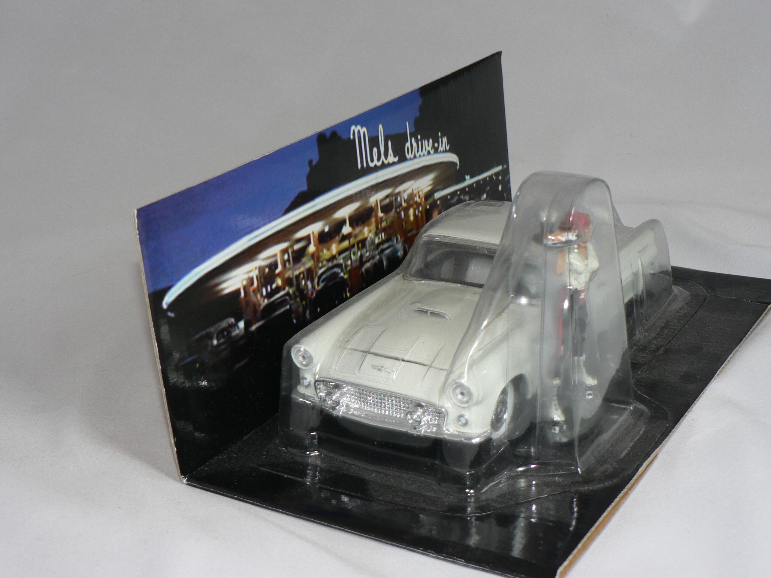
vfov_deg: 24.8
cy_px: 289
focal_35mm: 59
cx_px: 386
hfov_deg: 32.7
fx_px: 1314
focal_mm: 9.8
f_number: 3.2
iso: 80
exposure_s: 1/60
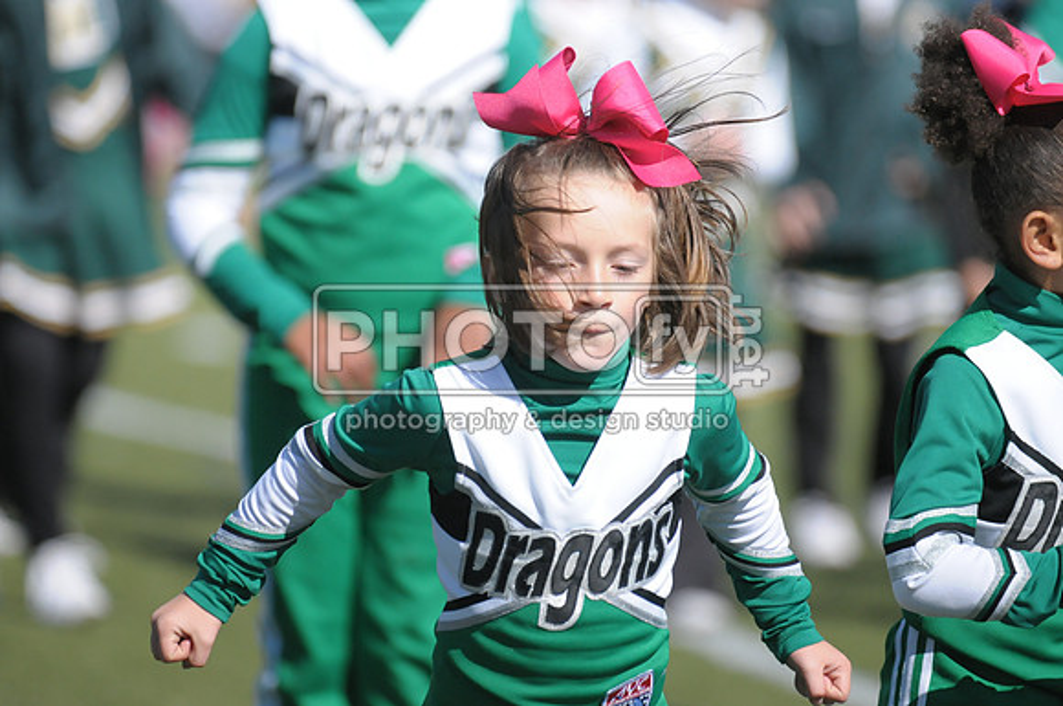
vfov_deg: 2.9
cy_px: 353
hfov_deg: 4.4
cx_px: 532
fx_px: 13711
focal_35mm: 465
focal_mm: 310
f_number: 4
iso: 1000
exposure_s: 1/8000
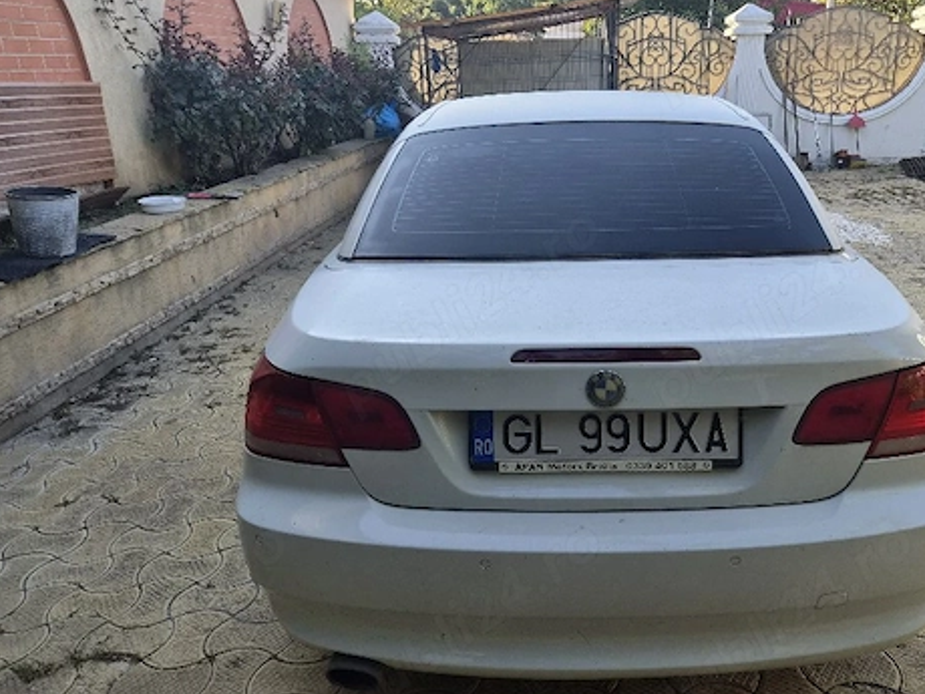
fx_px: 802
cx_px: 549
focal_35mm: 30
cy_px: 320
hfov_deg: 59.5
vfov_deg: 46.8
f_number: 1.8
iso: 80
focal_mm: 5.4
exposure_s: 1/1250
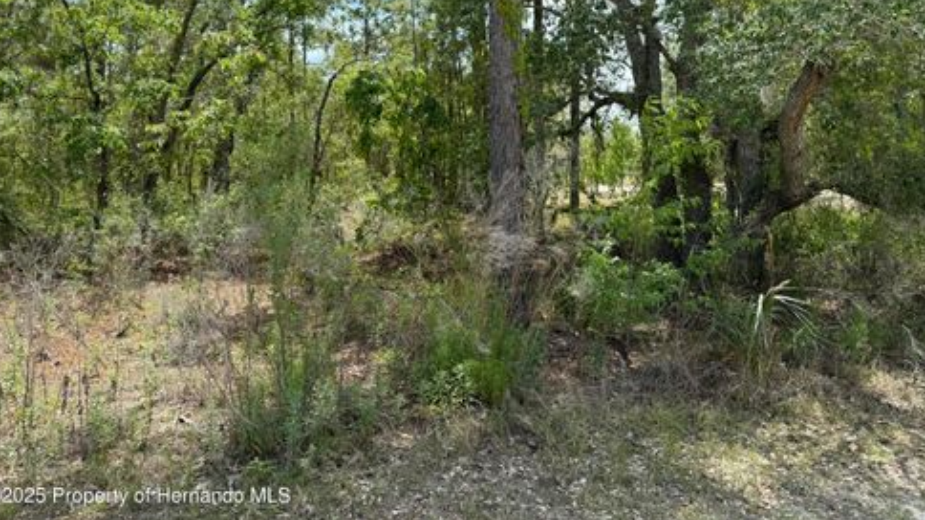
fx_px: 662
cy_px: 169
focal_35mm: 27
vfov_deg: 42.2
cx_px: 462
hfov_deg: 69.9
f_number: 1.78
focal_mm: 6.76
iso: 80
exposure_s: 1/1385
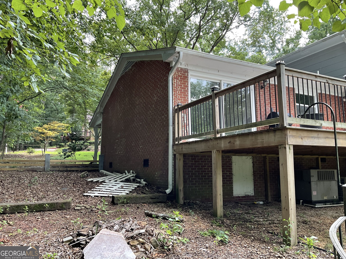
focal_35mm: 29
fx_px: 290
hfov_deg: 61.7
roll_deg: -1.4
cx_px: 173
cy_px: 130
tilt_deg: +9.7
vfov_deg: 48.2
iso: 40
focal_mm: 3
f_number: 1.8
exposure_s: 1/120
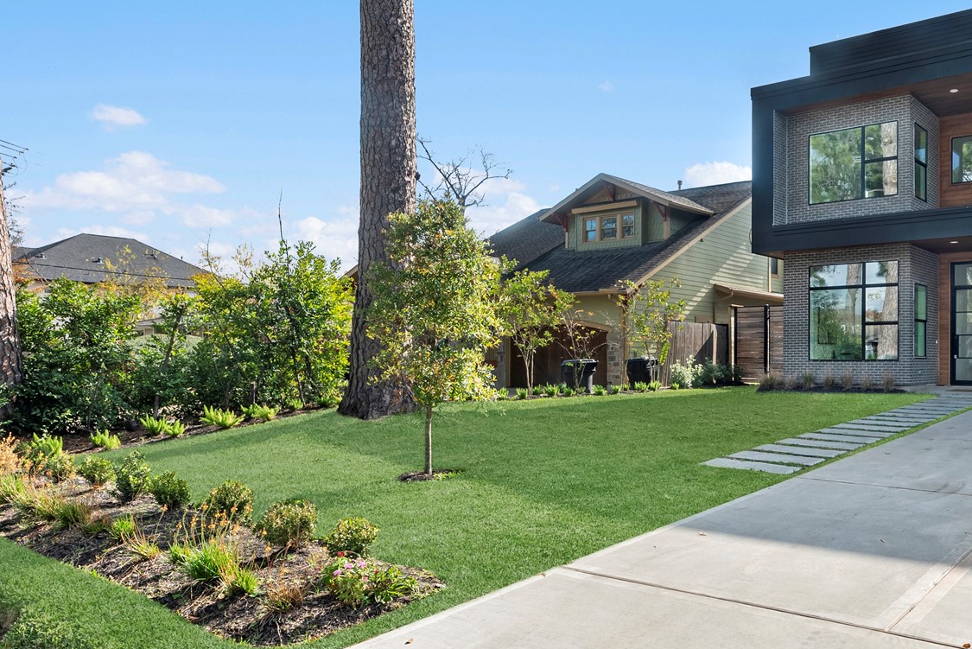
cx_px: 772
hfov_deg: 62.0
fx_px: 729
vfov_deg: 48.0
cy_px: 338
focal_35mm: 27
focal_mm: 14
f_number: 9
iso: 100
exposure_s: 1/40
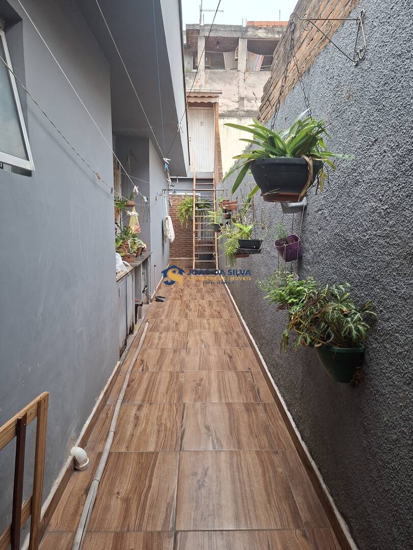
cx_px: 206
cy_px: 275
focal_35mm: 23
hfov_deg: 58.9
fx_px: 366
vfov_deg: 73.9
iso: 200
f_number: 1.8
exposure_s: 1/120
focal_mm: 5.54
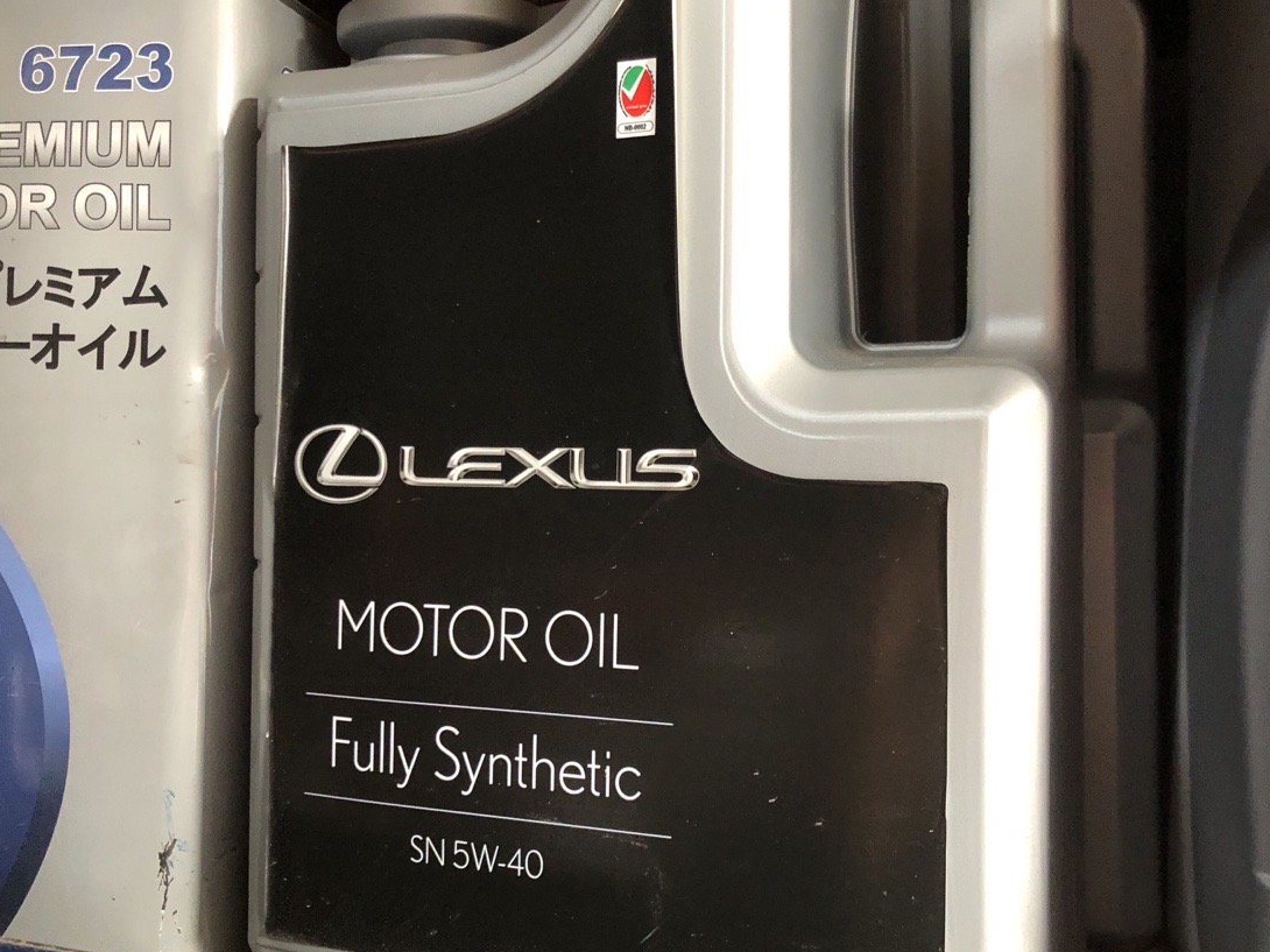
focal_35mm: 37
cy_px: 470
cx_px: 637
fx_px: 1357
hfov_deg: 50.1
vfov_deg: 38.7
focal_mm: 4
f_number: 1.8
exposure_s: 1/15
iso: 100
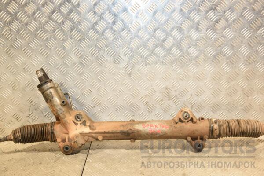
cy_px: 88
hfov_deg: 38.9
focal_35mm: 51
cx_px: 132
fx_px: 374
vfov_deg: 26.5
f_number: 5
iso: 800
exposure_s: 1/200
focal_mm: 34
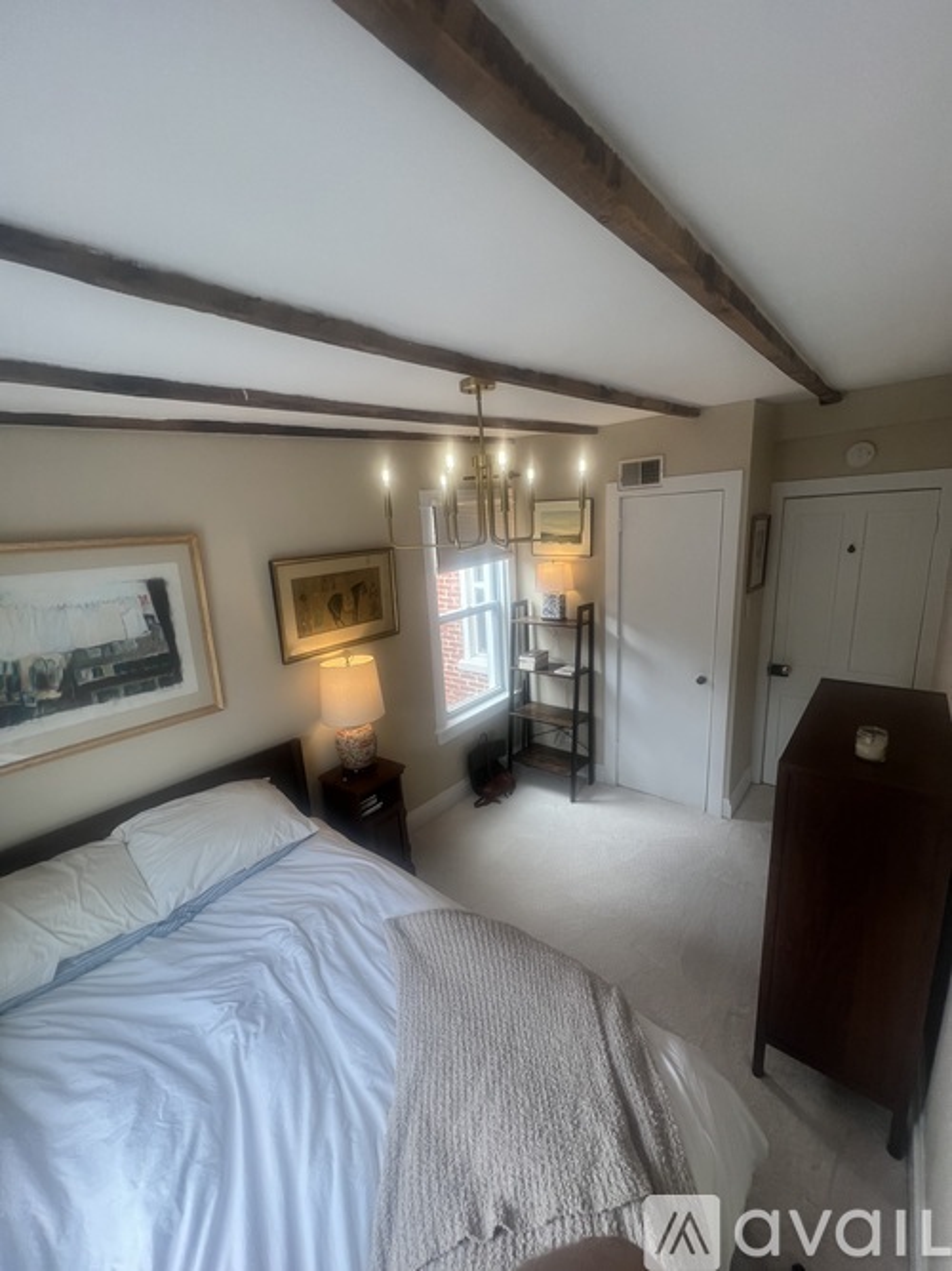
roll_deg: +3.5
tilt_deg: -12.8
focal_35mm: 13
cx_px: 476
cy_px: 636
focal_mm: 1.57
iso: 64
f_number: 1.8
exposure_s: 1/120
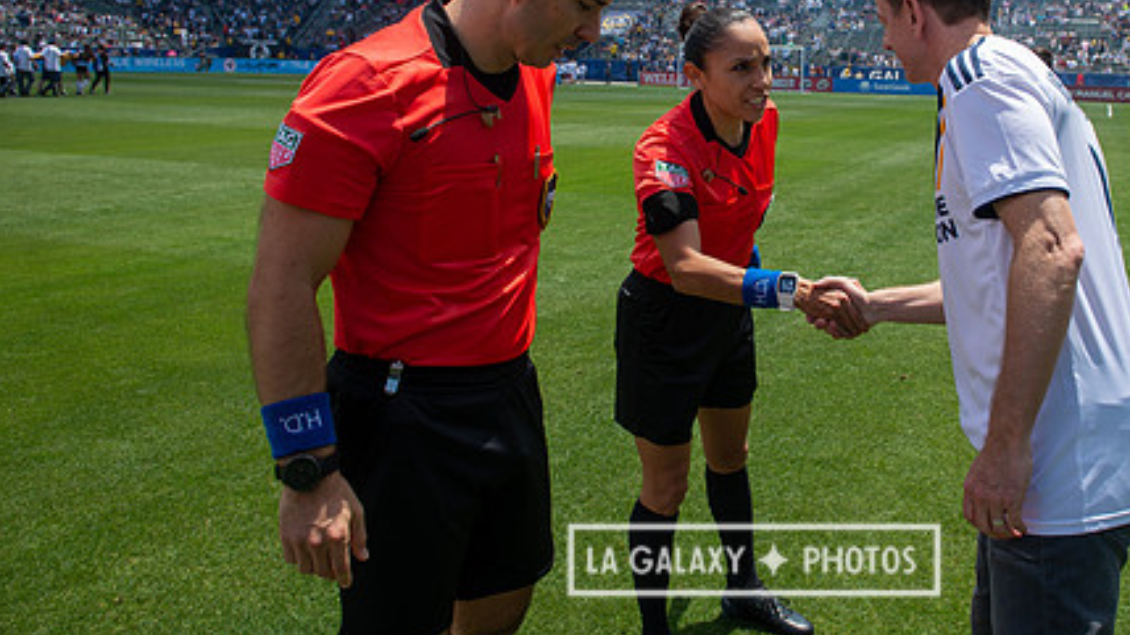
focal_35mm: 34
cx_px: 753
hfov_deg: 56.8
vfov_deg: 34.0
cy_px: 165
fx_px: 1018
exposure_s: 1/1000
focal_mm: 24
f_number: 5.6
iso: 200
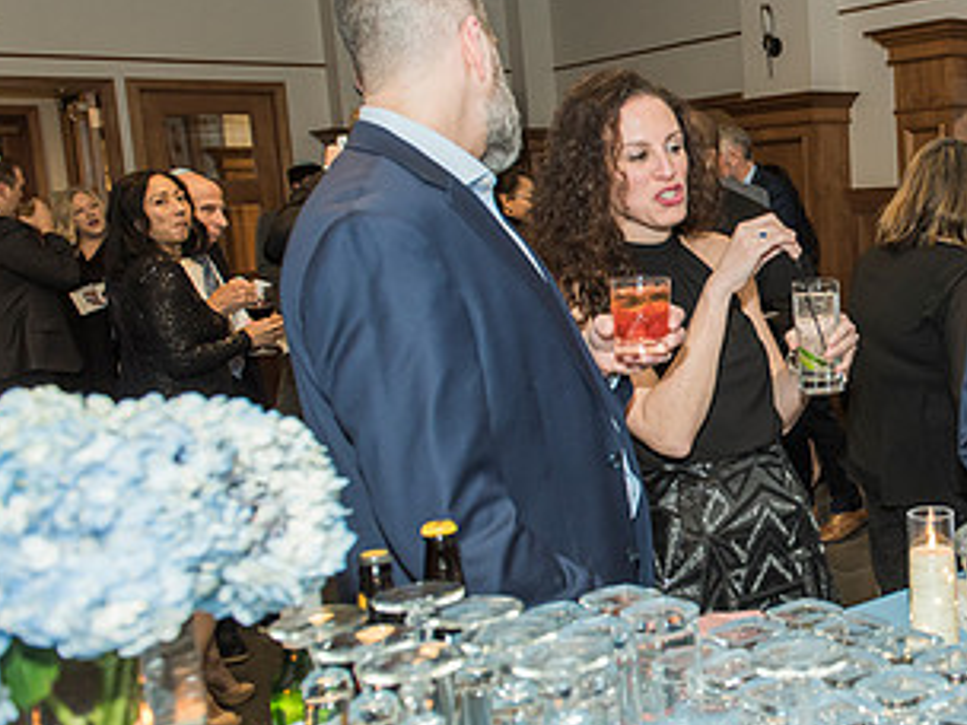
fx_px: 1229
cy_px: 348
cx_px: 900
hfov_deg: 39.3
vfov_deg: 32.9
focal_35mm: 44
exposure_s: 1/100
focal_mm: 24
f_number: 4
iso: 1250
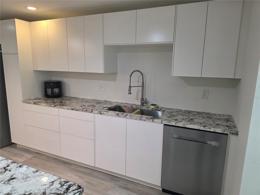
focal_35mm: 23
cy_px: 98
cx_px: 130
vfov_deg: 58.9
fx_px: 173
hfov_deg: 73.9
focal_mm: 6.3
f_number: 1.7
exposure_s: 1/120
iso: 250
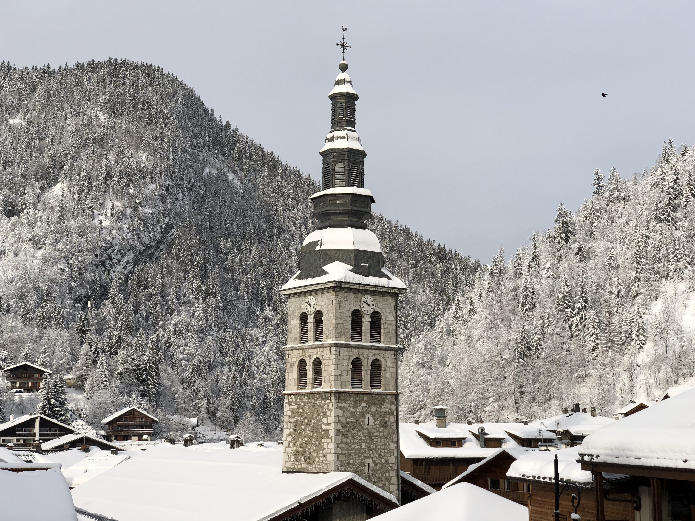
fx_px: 1064
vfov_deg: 27.5
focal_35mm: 53
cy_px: 257
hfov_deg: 36.2
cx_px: 349
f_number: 2.4
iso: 16
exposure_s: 1/1230
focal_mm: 6
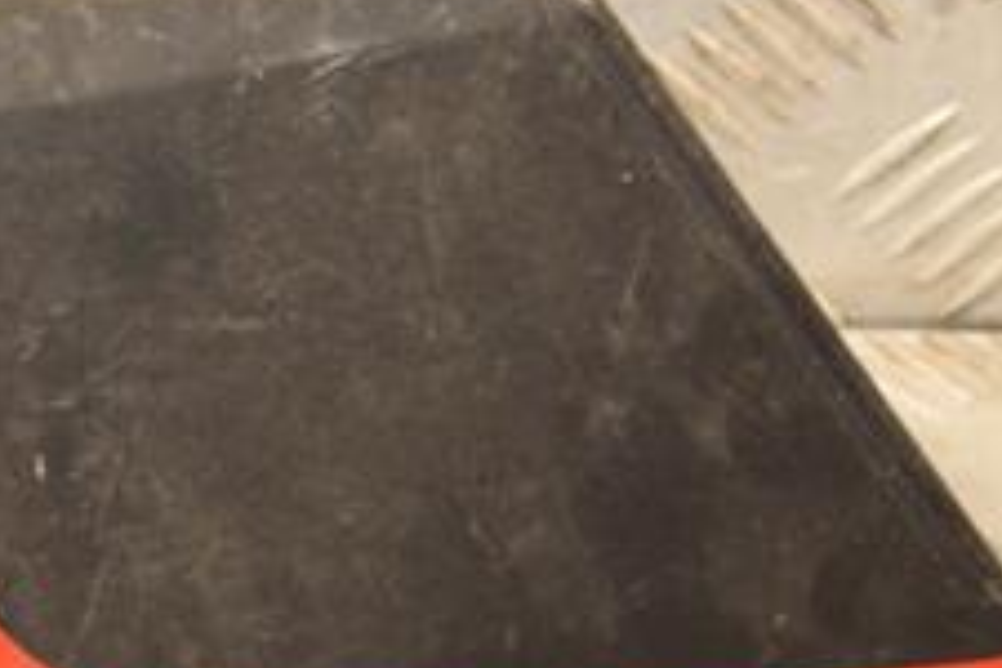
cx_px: 102
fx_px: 5789
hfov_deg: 9.8
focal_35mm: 208
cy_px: 330
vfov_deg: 6.6
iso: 800
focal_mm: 52
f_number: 5
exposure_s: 1/125
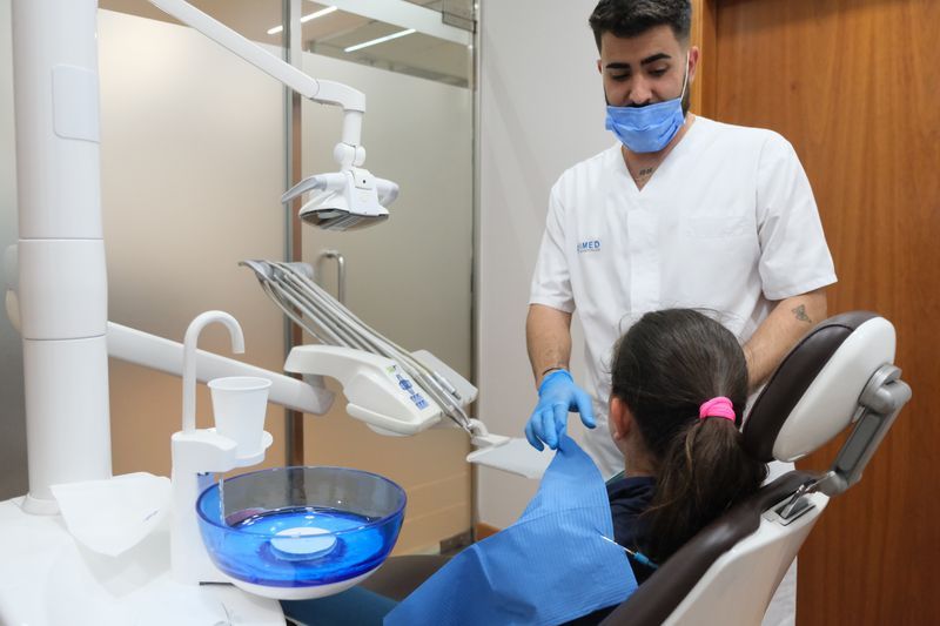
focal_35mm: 29
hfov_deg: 63.7
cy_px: 313
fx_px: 757
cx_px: 470
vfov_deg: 44.9
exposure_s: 1/400
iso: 4000
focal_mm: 19.6
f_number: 2.8
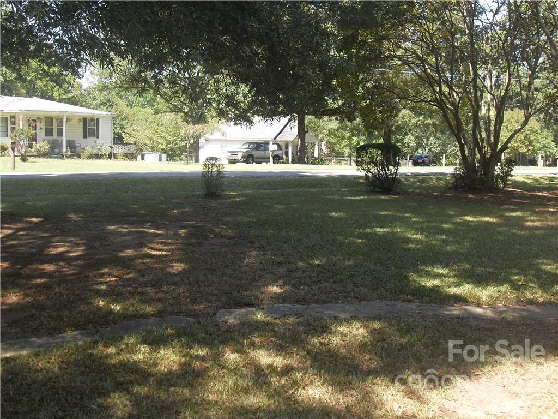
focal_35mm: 37
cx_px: 279
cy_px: 210
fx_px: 596
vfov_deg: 38.7
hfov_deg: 50.1
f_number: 2.8
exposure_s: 1/180
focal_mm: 6.3
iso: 80
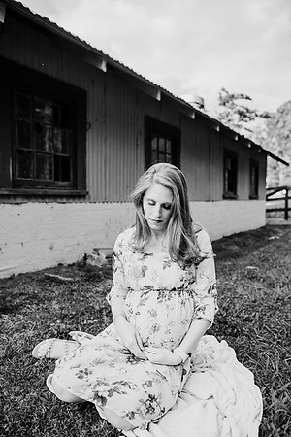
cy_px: 218
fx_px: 291
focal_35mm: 24
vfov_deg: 73.7
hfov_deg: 53.1
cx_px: 146
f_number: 2.8
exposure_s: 1/320
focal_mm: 24
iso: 160
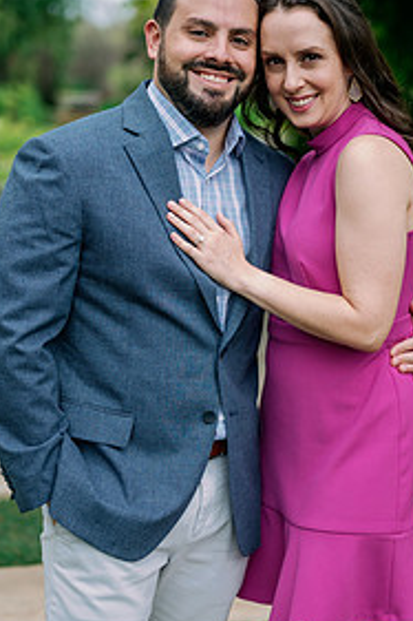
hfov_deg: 17.0
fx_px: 1378
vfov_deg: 25.4
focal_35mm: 80
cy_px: 281
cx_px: 242
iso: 160
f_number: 2
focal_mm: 50
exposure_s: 1/500
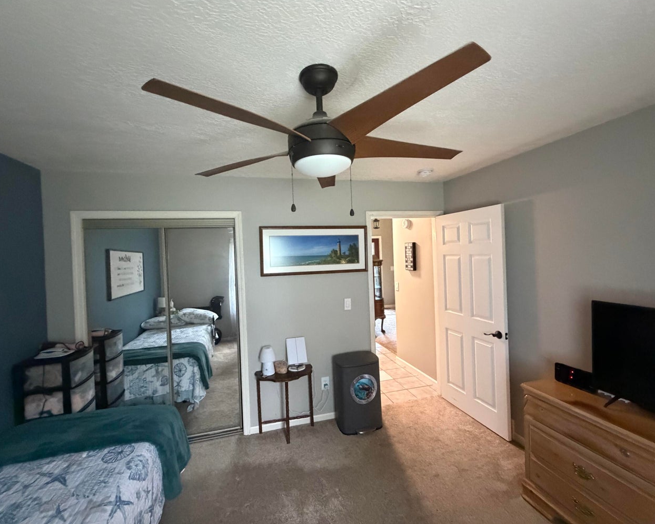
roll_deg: +3.1
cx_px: 321
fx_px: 291
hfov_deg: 96.8
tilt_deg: -1.3
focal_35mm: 15
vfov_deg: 84.0
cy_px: 255
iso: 1000
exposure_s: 1/60
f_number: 2.2
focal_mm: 2.22
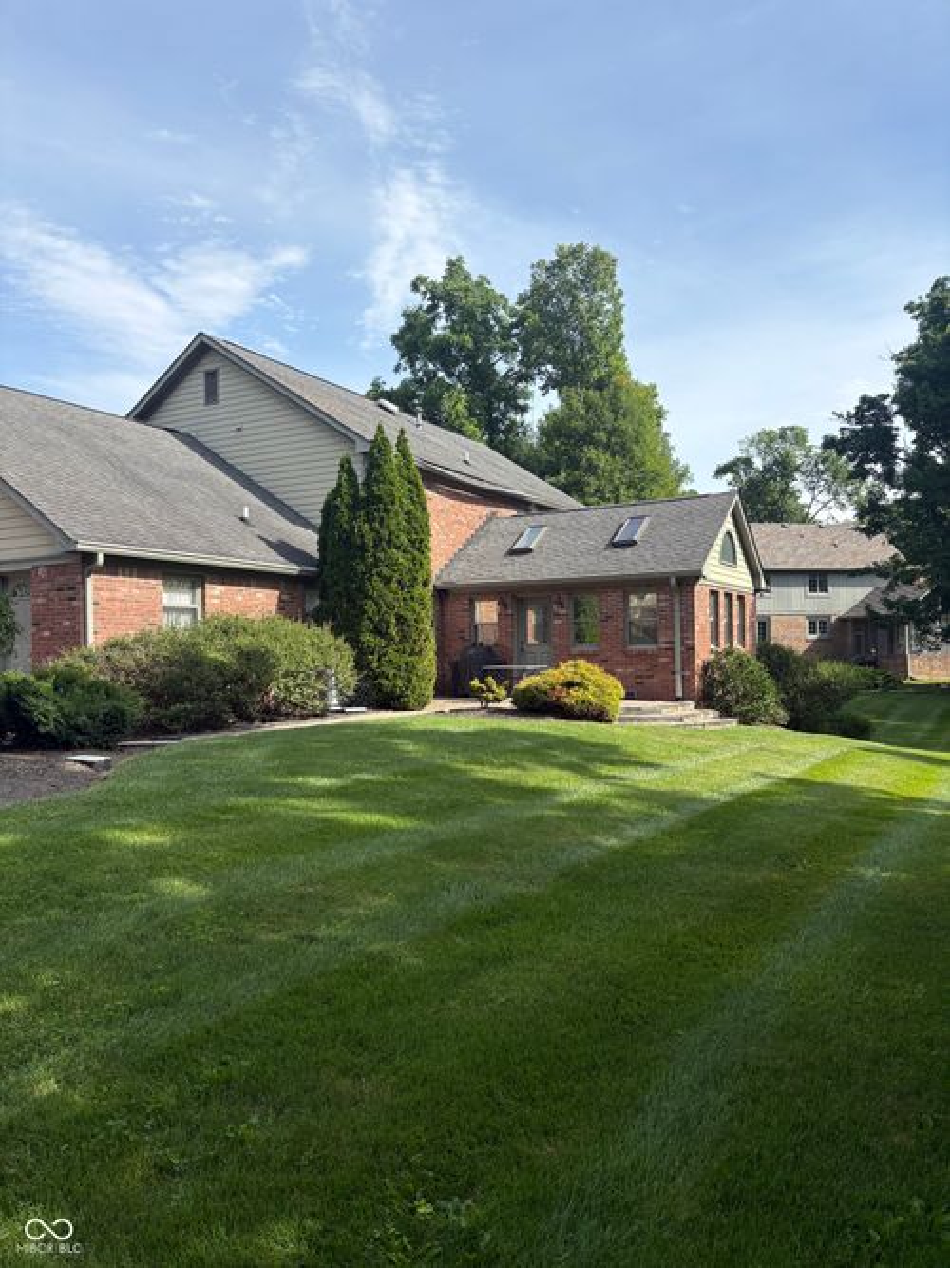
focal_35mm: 26
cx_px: 475
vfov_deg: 67.3
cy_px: 634
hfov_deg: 53.0
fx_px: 952
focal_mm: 5.96
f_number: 1.6
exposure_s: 1/2075
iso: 50
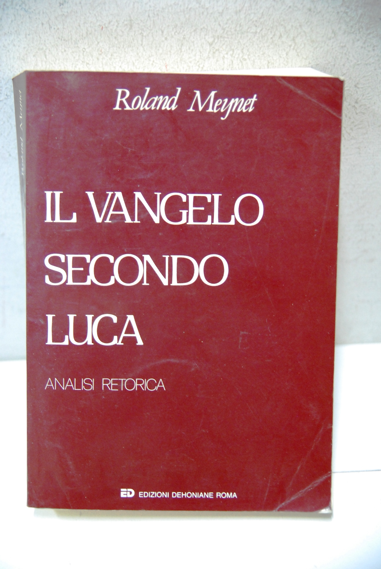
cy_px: 284
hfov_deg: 23.8
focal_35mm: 57
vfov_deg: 35.0
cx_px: 190
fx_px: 902
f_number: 2.8
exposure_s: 1/40
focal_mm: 38
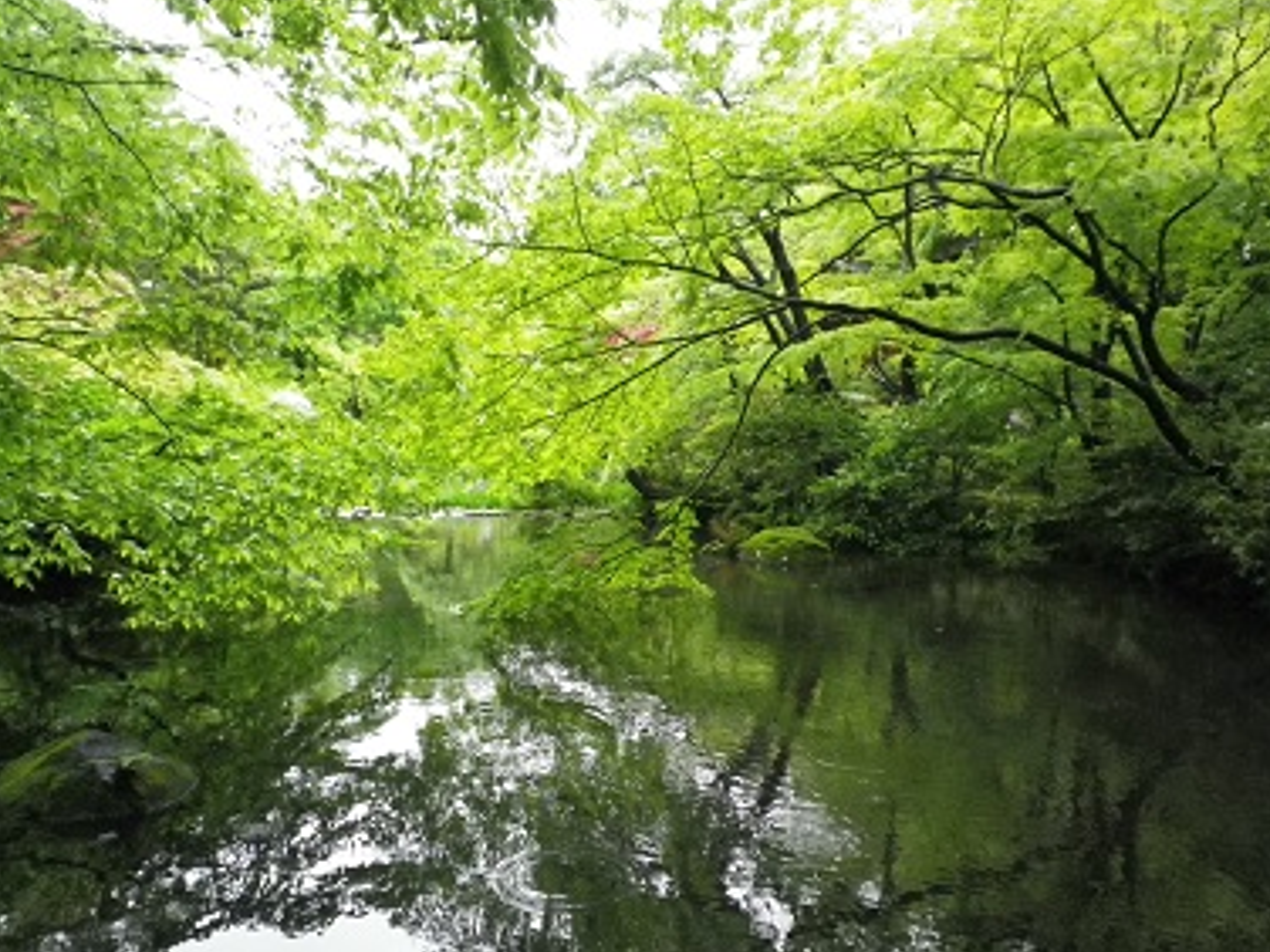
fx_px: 1064
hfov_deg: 61.7
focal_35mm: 29
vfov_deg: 48.2
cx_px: 637
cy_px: 486
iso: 800
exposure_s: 1/125
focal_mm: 5.05
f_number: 3.5
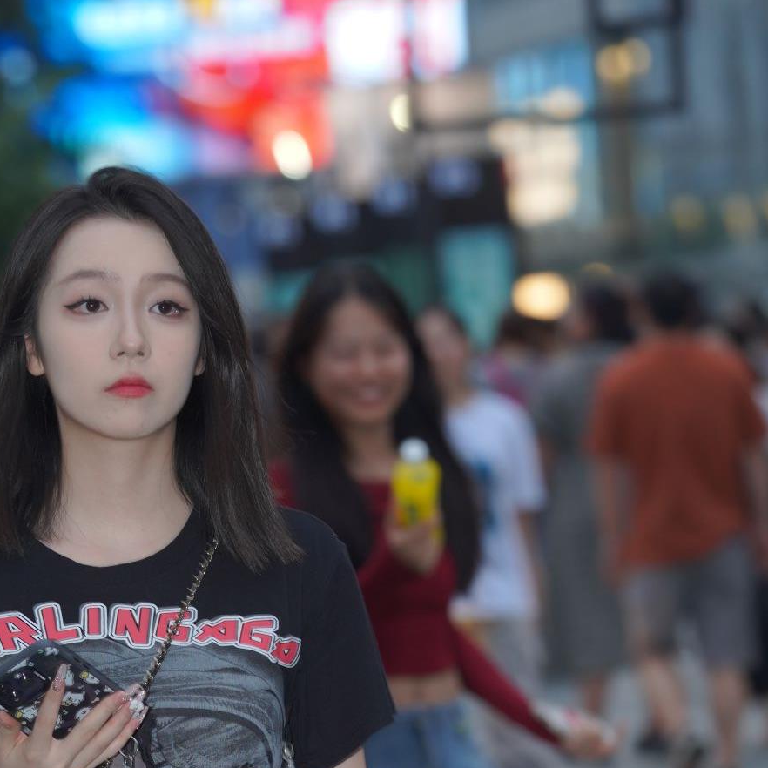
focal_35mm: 371
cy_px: 1112
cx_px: 232
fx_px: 9312
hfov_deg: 4.7
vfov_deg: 4.7
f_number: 4.5
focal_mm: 135
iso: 500
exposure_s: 1/200
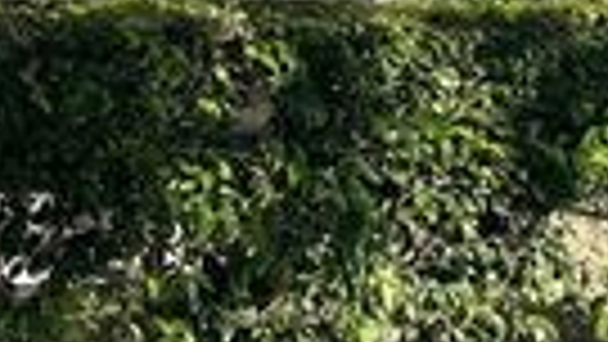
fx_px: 2161
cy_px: -104
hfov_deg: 16.0
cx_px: 432
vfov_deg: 8.9
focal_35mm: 134
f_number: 1.8
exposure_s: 1/2410
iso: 32
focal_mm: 4.25
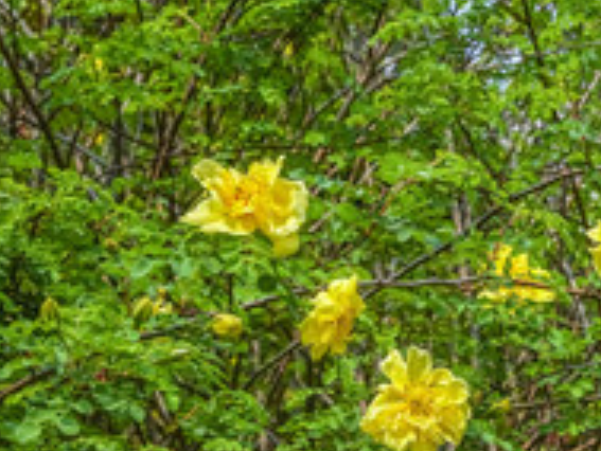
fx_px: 1668
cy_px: 508
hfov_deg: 19.5
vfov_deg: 15.0
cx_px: 680
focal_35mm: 96
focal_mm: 35
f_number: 9
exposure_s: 1/200
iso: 100
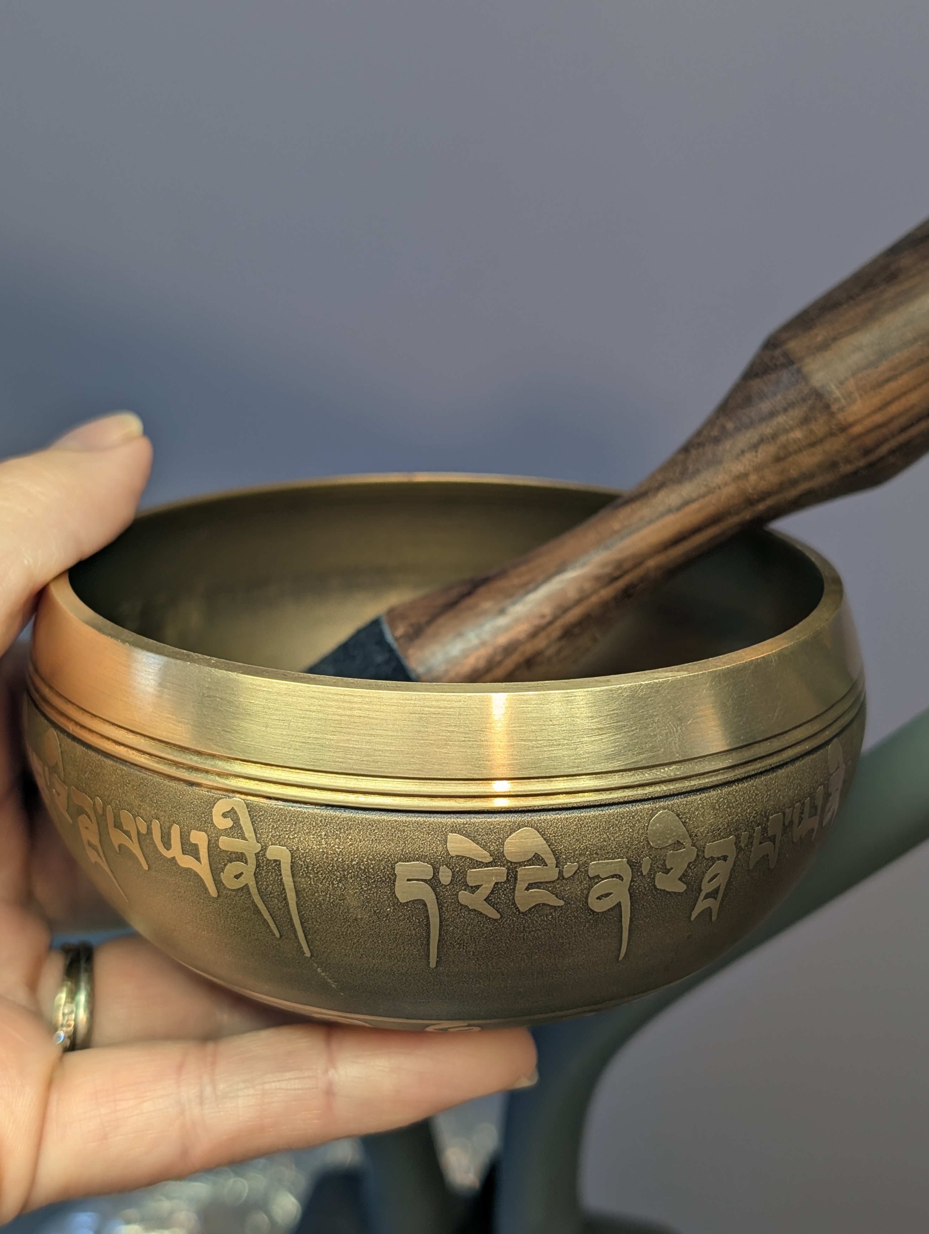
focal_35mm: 51
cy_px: 595
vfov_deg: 37.4
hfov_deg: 28.6
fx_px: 1820
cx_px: 462
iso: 26
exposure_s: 1/71.5
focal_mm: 6.9
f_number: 1.68
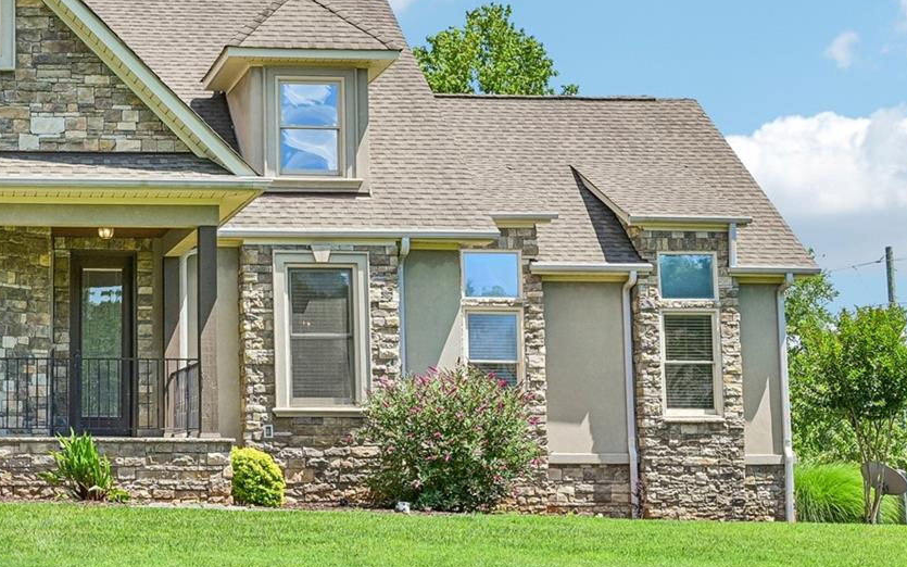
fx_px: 1854
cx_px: 54
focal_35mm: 75
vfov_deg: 17.4
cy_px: 210
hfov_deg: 26.4
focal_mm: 30
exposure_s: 1/200
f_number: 8
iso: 100
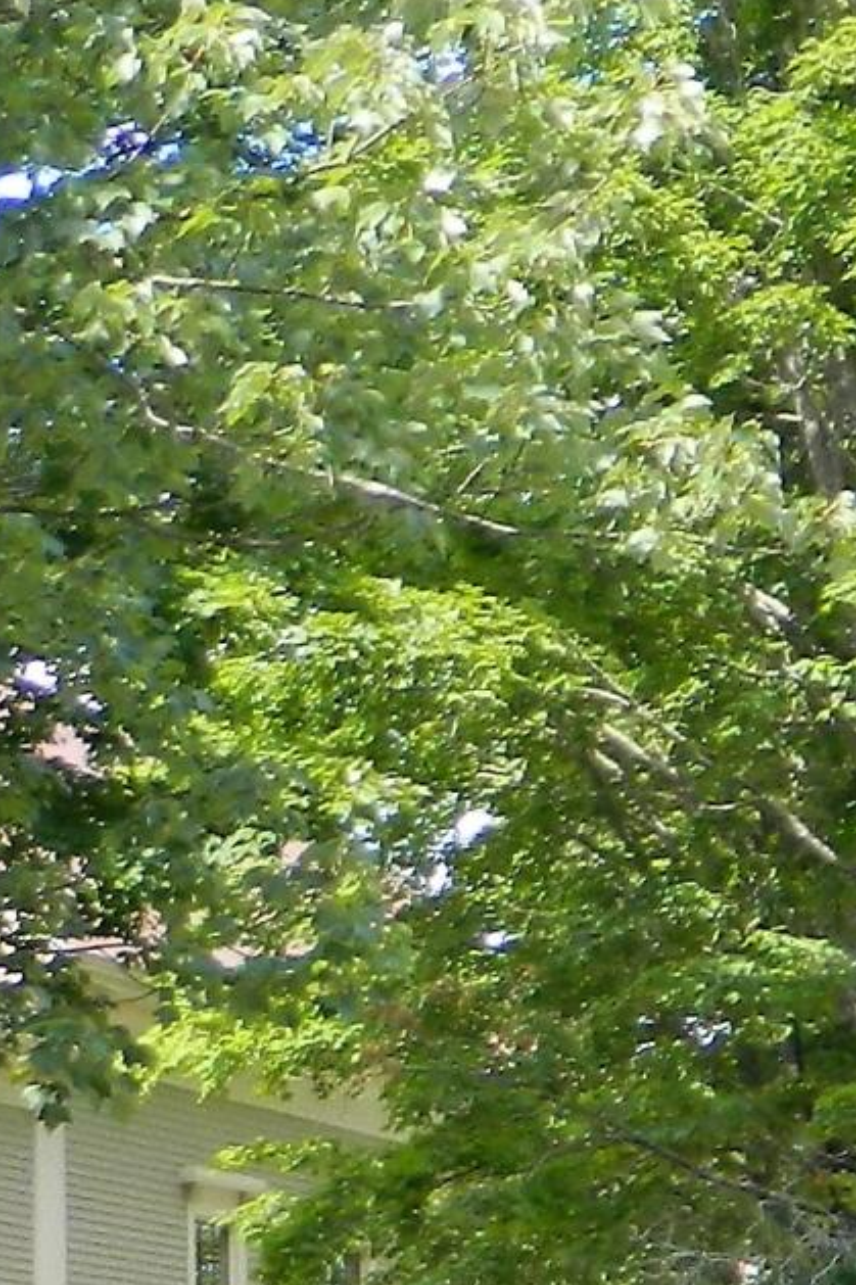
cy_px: 1497
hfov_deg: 10.7
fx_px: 4425
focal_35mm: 124
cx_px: -360
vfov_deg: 15.9
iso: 110
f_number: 3.1
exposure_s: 1/250
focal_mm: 4.5
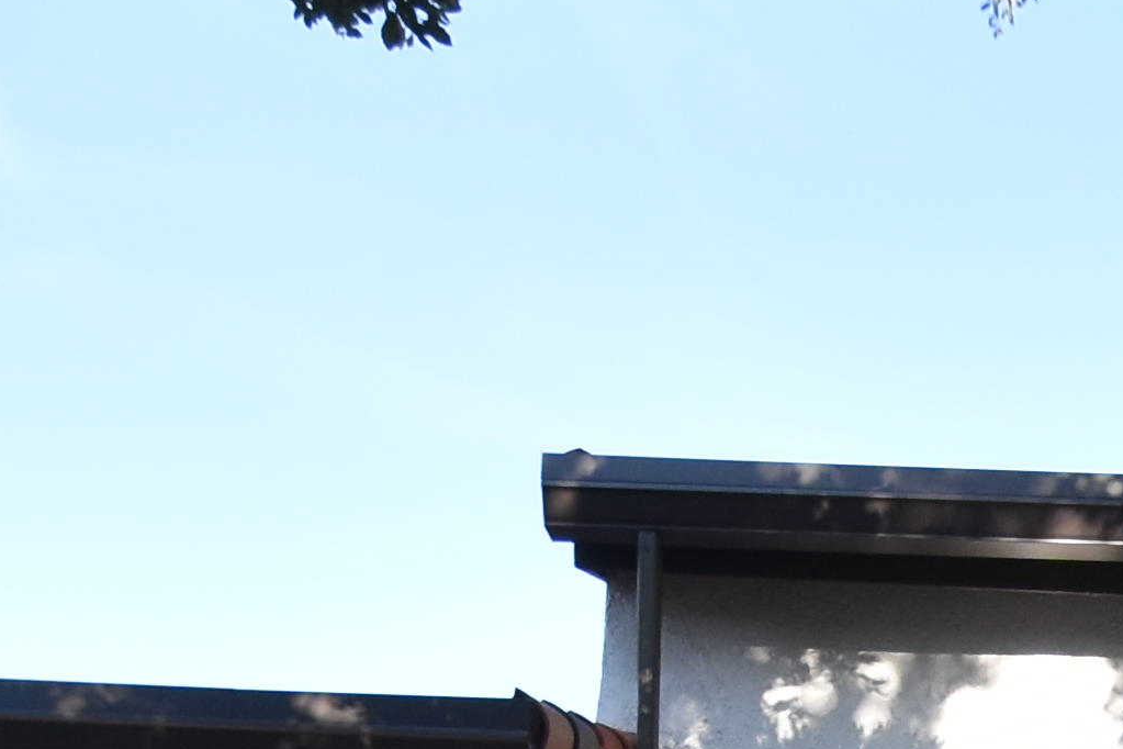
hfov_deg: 21.0
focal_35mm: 88
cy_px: 1710
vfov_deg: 12.6
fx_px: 2745
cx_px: 1462
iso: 800
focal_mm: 10
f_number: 3.5
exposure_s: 1/1500
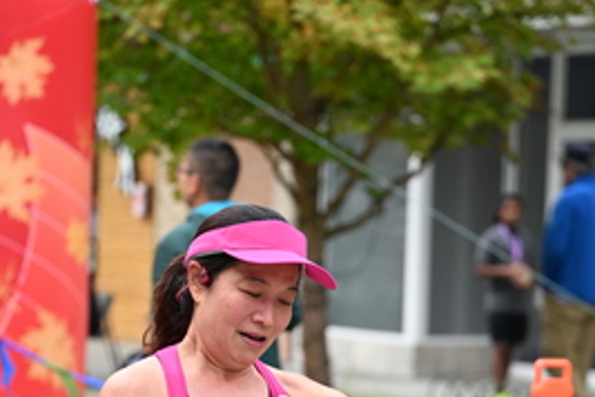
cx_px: 277
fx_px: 2380
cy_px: 433
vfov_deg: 9.4
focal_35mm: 144
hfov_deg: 14.3
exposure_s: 1/2000
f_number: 2.8
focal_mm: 70
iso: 640
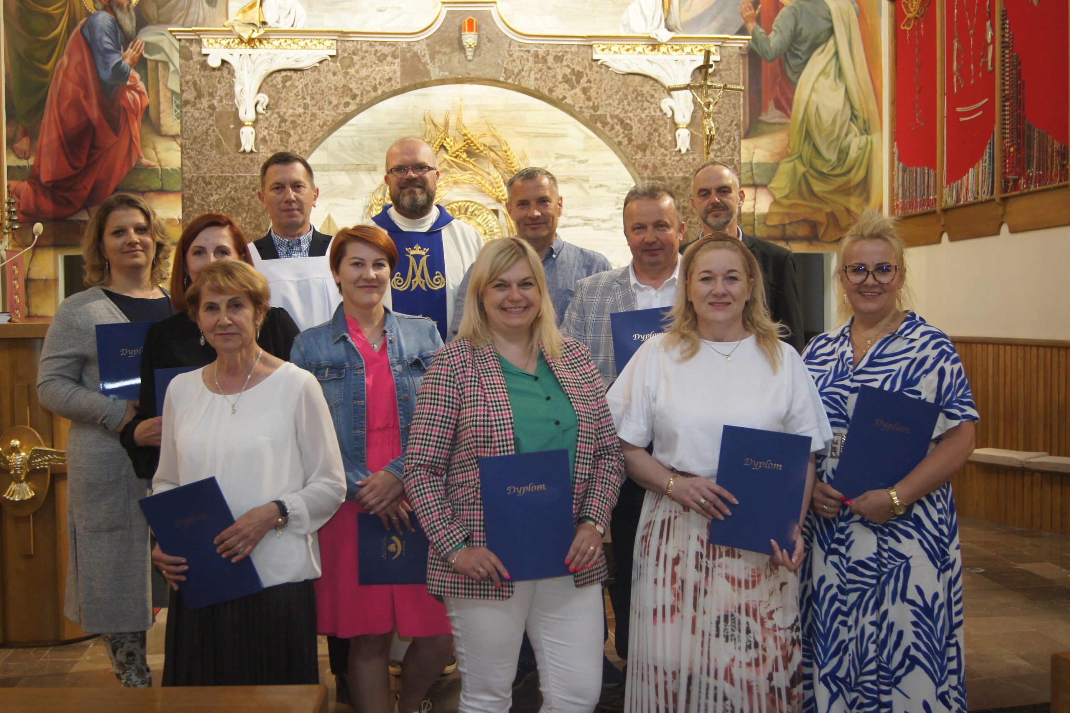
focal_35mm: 42
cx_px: 535
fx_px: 1248
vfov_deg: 31.9
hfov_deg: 46.4
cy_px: 356
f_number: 4.5
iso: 800
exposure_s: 1/60
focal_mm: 28
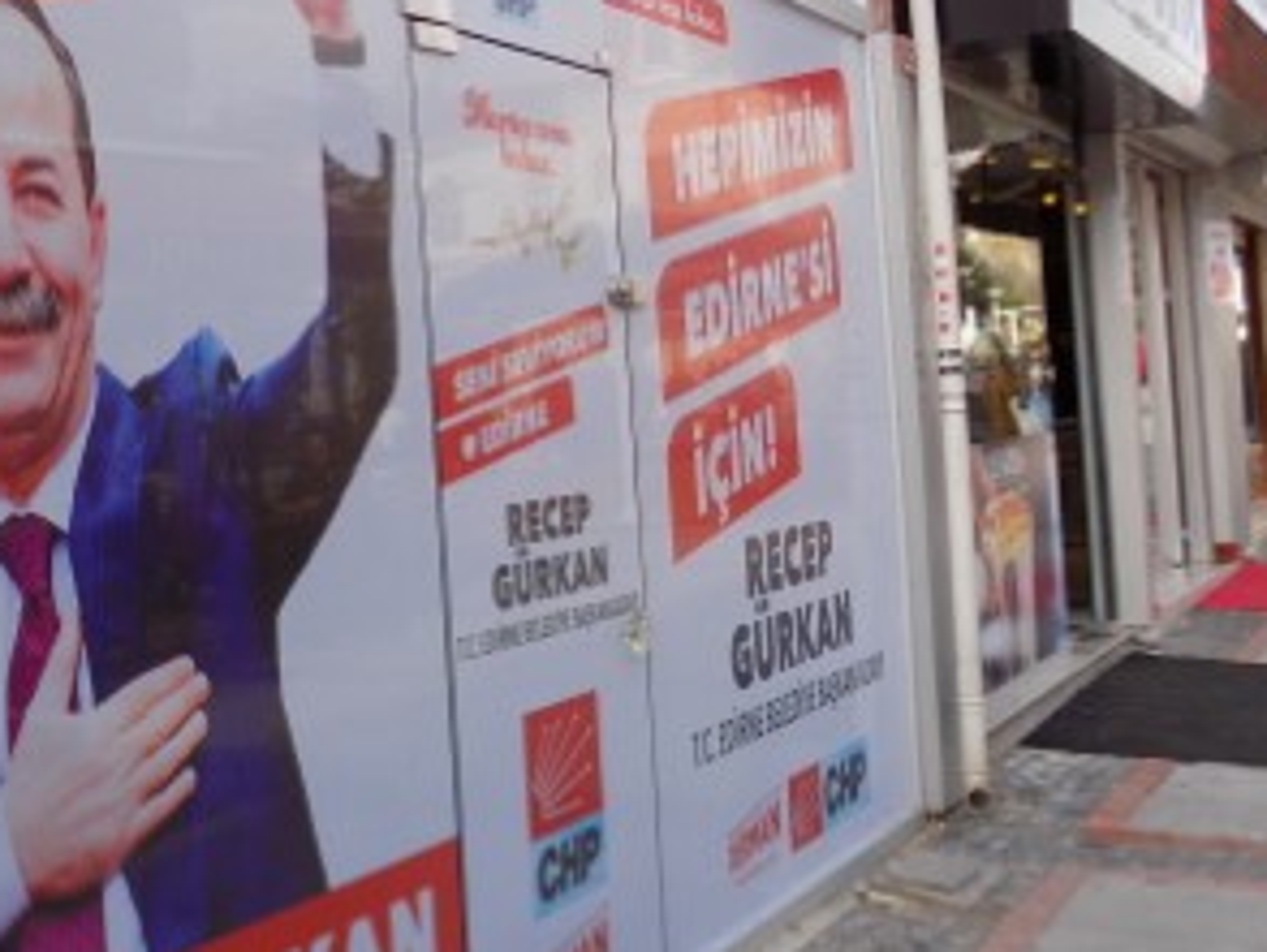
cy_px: 375
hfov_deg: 36.6
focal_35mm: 50
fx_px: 1832
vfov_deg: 29.1
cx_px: 215
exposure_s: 1/320
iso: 80
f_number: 3.1
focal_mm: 4
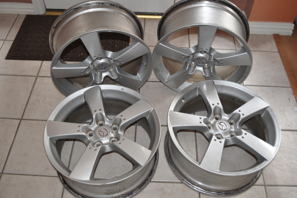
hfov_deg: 53.2
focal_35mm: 36
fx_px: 297
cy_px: 99
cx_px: 148
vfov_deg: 36.8
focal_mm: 24
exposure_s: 1/30
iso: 500
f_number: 4
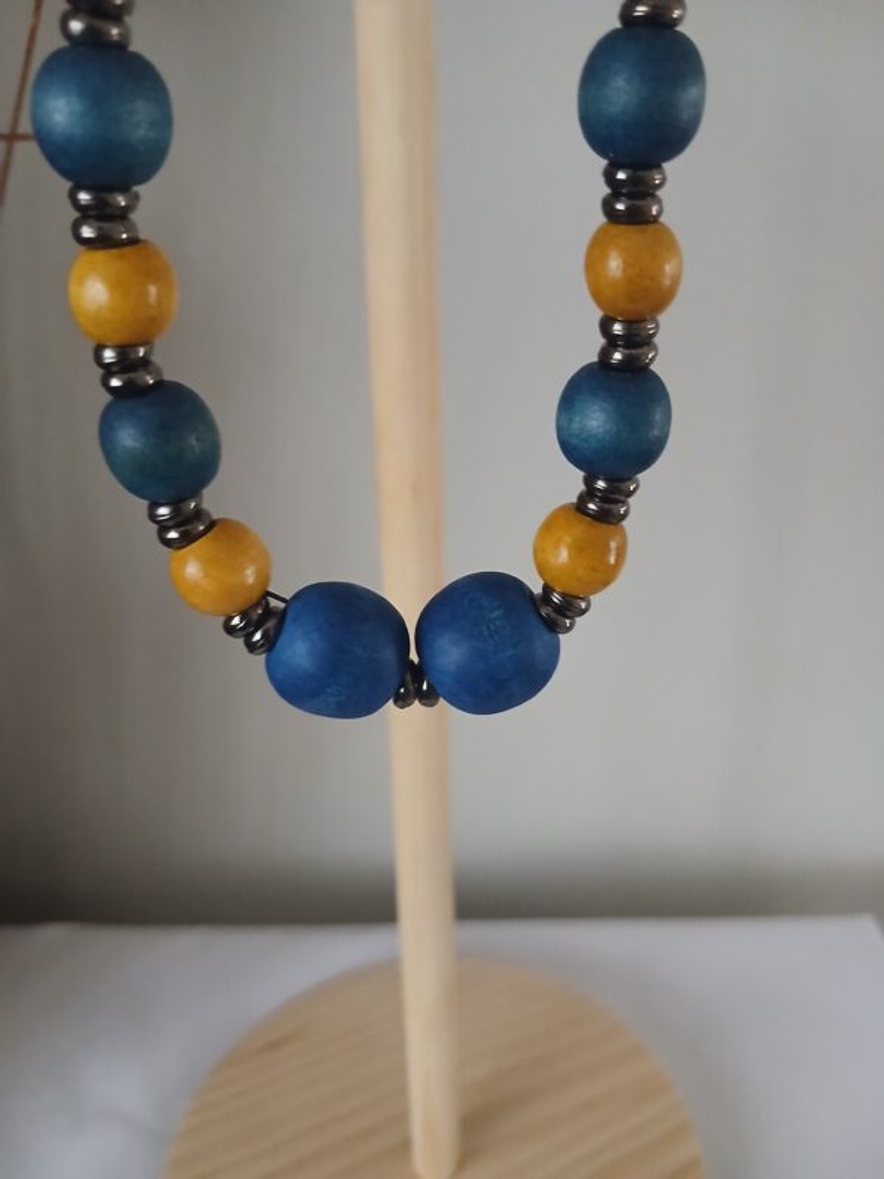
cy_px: 590
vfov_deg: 65.3
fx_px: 919
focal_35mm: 27
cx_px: 442
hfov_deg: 51.4
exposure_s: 1/14.3
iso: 800
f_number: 1.8
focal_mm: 3.98
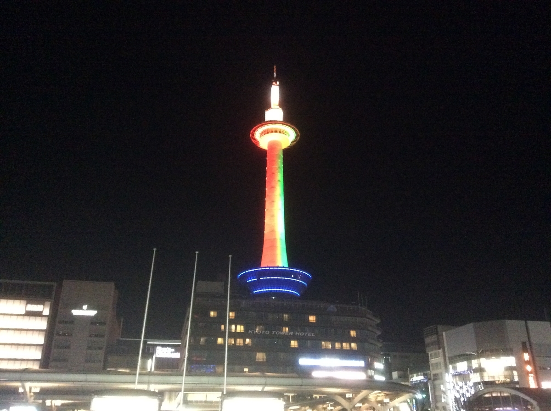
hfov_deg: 56.9
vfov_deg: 44.0
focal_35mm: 32
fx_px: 509
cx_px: 276
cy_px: 206
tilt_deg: +22.9
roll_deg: -1.4
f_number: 2.4
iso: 640
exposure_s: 1/15
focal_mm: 3.3
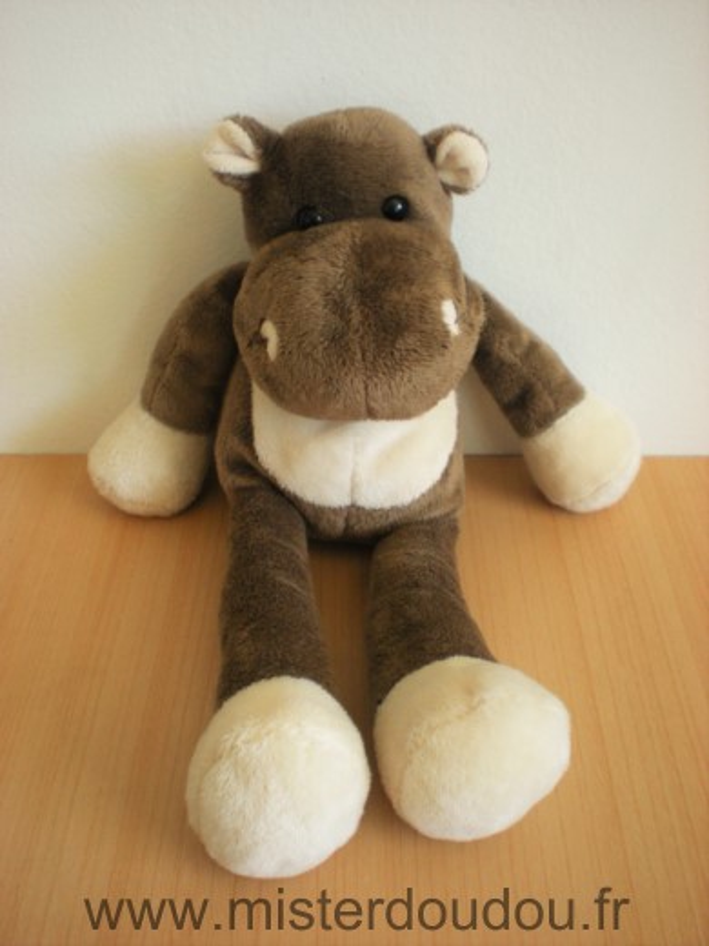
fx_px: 1038
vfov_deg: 49.0
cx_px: 354
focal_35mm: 38
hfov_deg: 37.7
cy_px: 473
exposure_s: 1/60.2
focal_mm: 6.3
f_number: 3.1
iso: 192
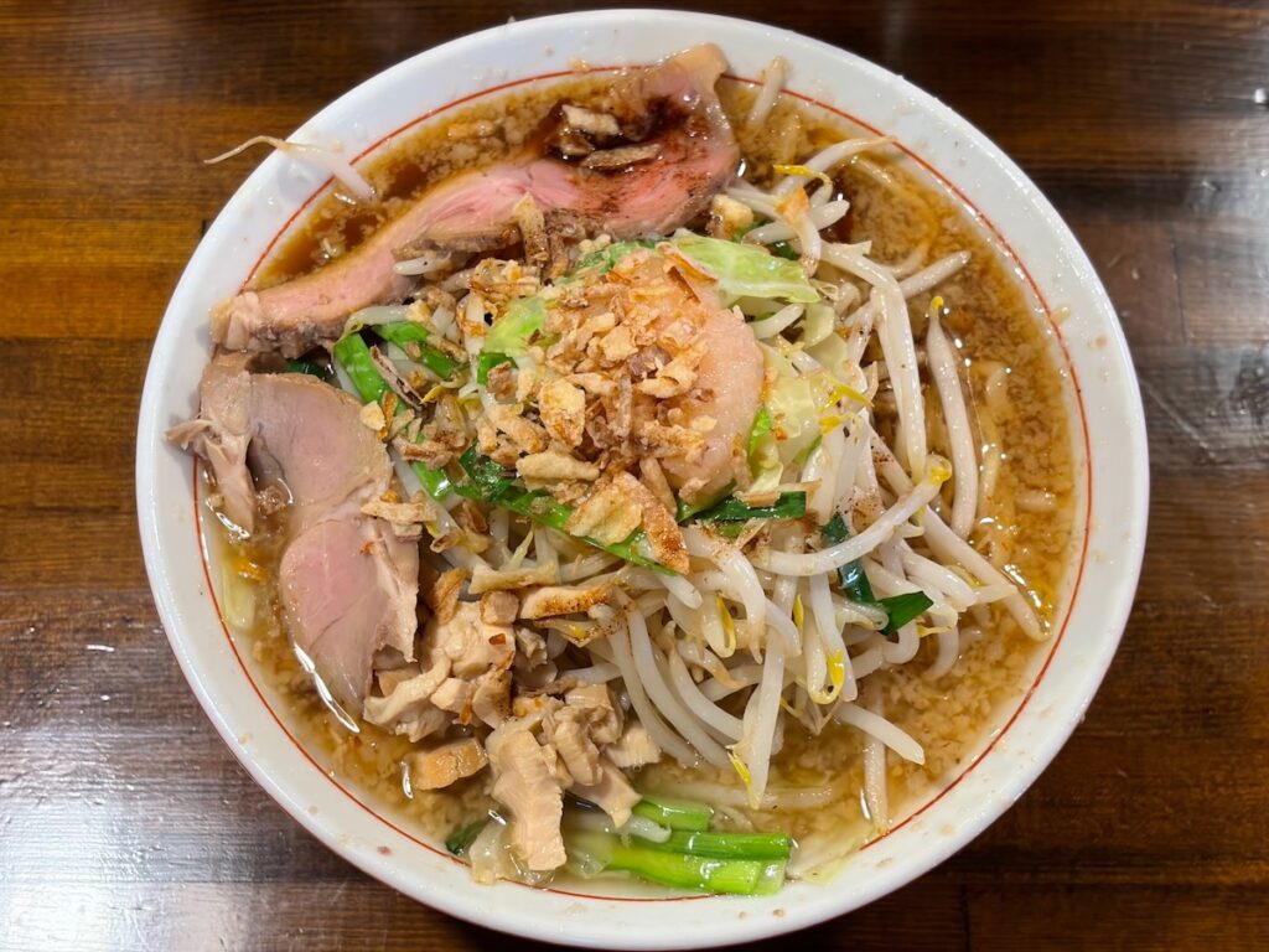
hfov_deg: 36.8
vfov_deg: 28.0
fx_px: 1906
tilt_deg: -68.8
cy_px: 476
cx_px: 634
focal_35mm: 52
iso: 100
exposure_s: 1/60
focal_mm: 5.96
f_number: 1.6
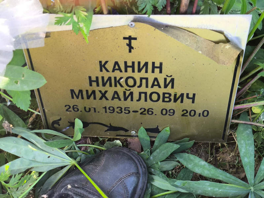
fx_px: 381
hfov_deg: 38.2
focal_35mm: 50
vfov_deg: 29.1
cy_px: 99
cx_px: 132
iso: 80
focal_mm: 4.71
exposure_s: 1/100
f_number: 1.7
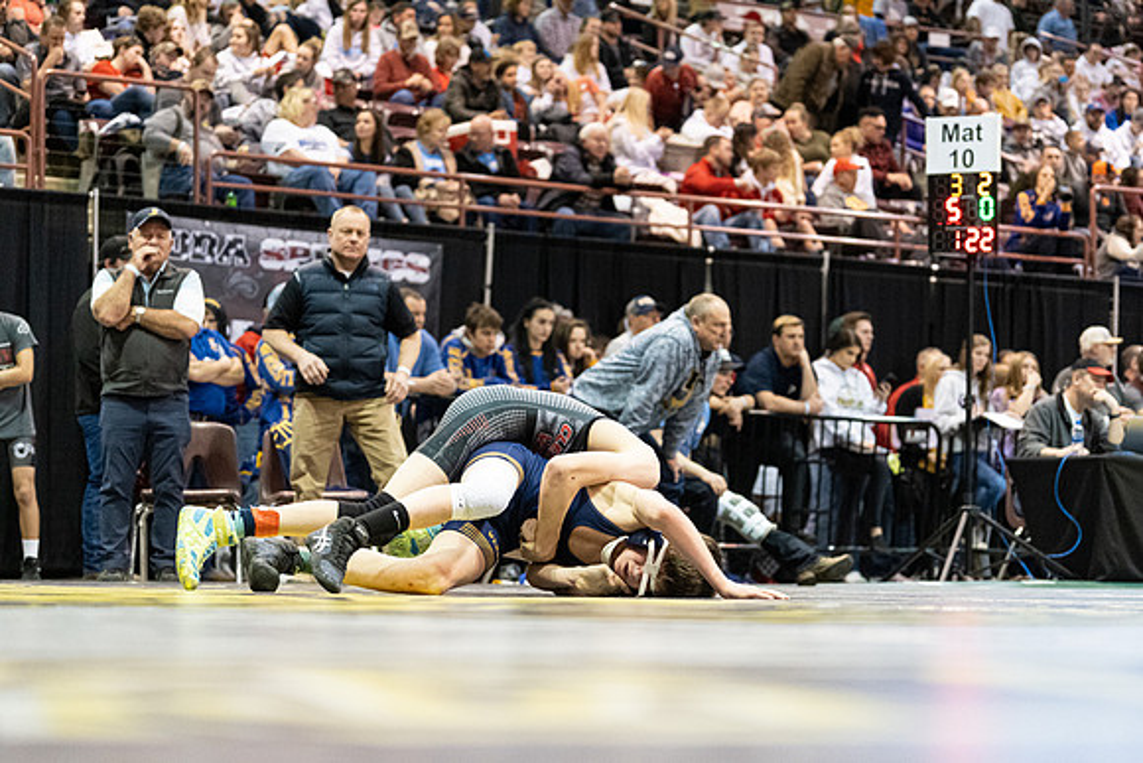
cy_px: 382
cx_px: 572
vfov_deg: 13.0
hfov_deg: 19.5
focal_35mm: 105
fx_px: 3334
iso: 12800
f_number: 4
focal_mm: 105
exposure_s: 1/500
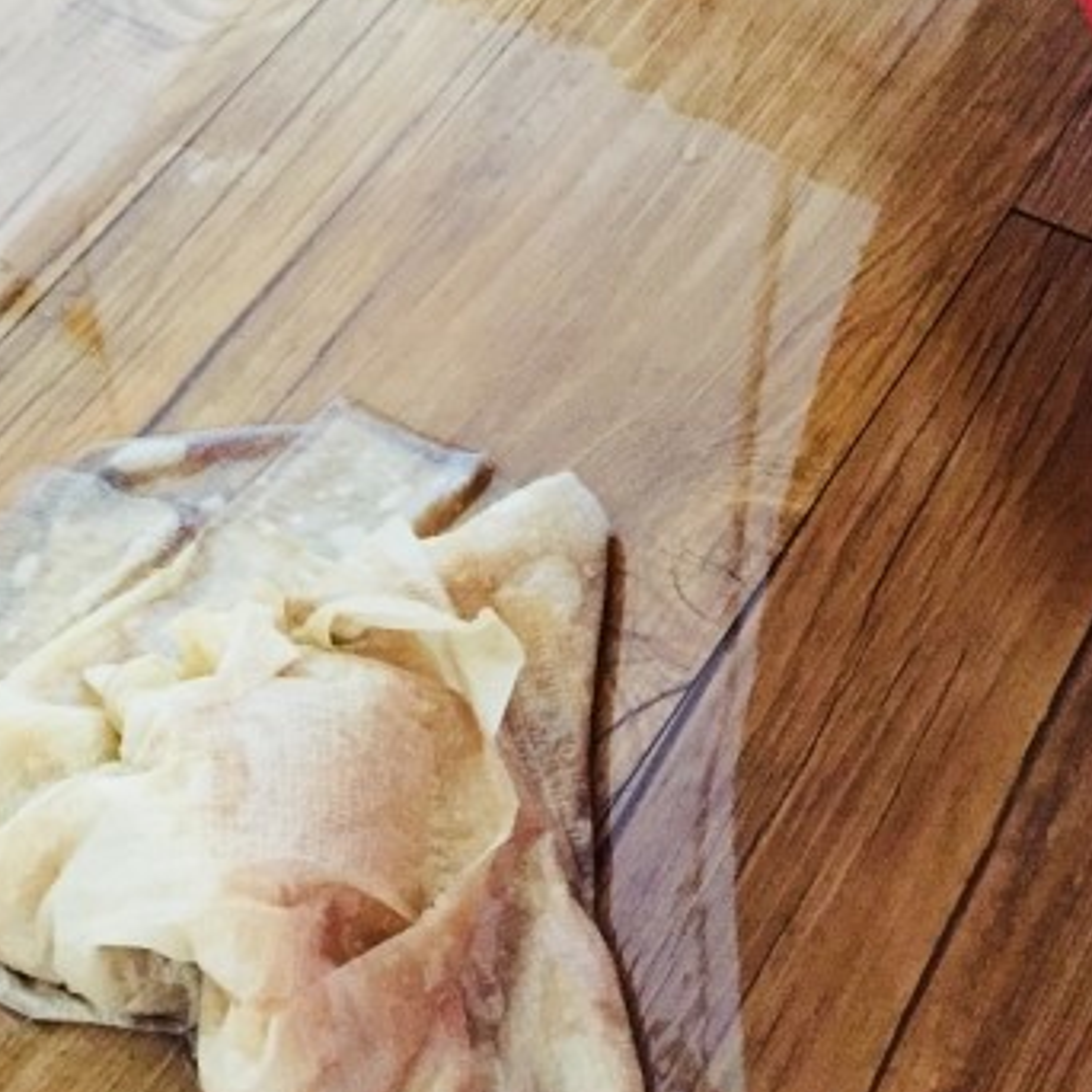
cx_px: 479
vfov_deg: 27.0
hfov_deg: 27.7
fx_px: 2213
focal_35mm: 62
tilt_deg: -58.6
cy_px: 928
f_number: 2.2
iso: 400
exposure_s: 1/15
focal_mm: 4.15
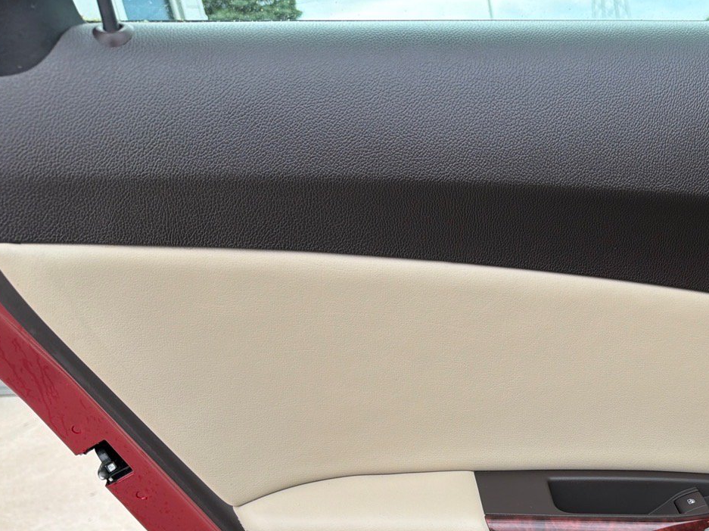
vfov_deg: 34.0
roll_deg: +10.3
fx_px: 839
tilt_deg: -22.4
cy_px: 428
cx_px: 560
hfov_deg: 43.8
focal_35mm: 41
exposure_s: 1/208
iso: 64
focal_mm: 6.76
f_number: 1.78
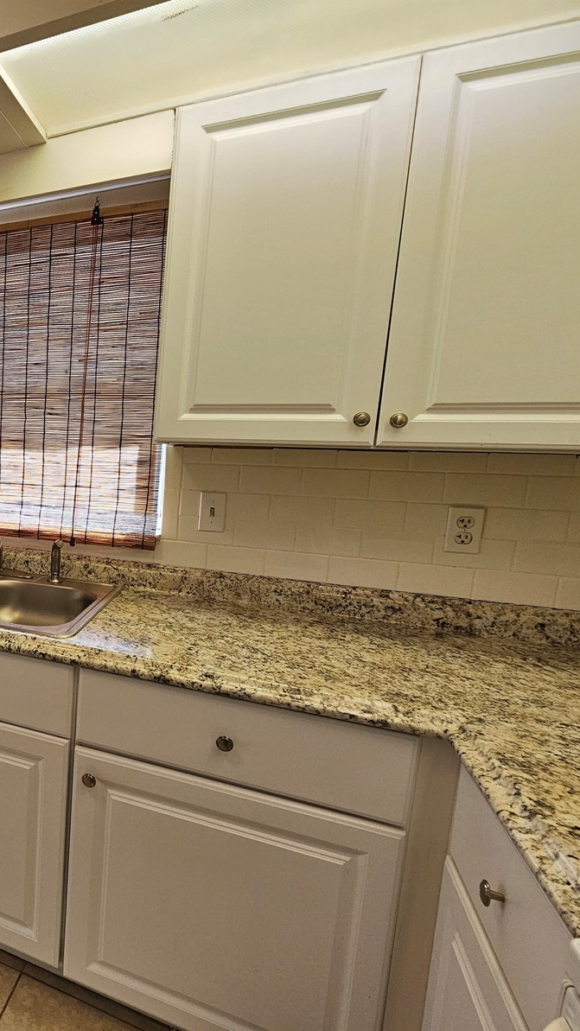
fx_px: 520
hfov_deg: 47.5
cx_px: -10
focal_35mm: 19
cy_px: 513
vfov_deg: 89.6
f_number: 2.2
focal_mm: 2.2
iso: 100
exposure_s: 1/120
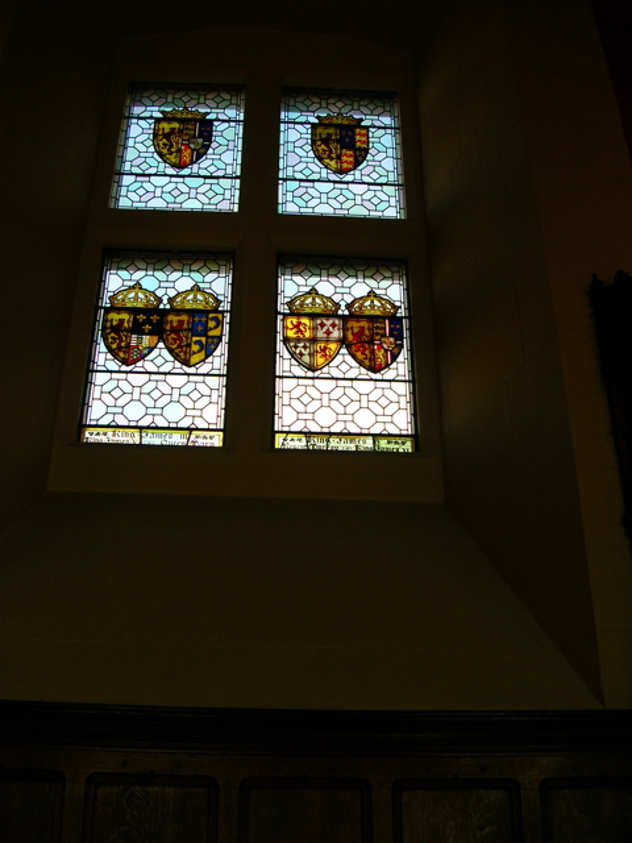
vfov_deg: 49.0
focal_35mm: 38
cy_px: 422
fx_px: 925
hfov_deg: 37.7
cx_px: 316
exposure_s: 1/157
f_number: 2.8
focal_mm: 5.8
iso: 50
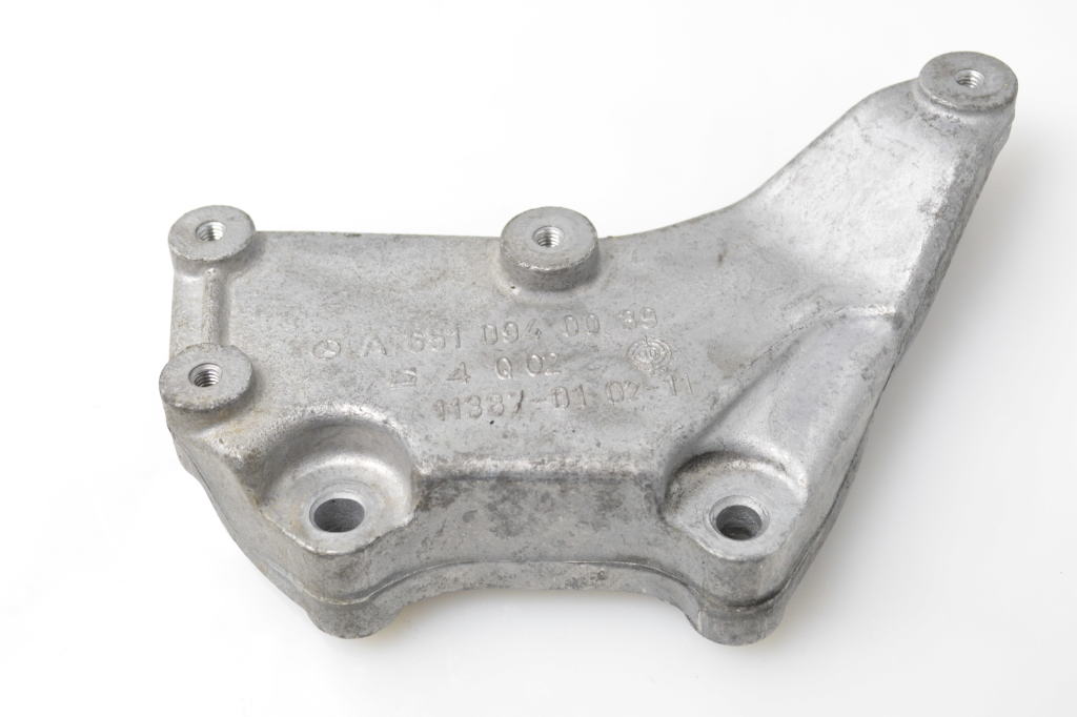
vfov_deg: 22.6
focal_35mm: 60
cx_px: 538
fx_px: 1794
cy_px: 358
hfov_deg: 33.4
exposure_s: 1/200
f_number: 7.1
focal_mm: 40
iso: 2000
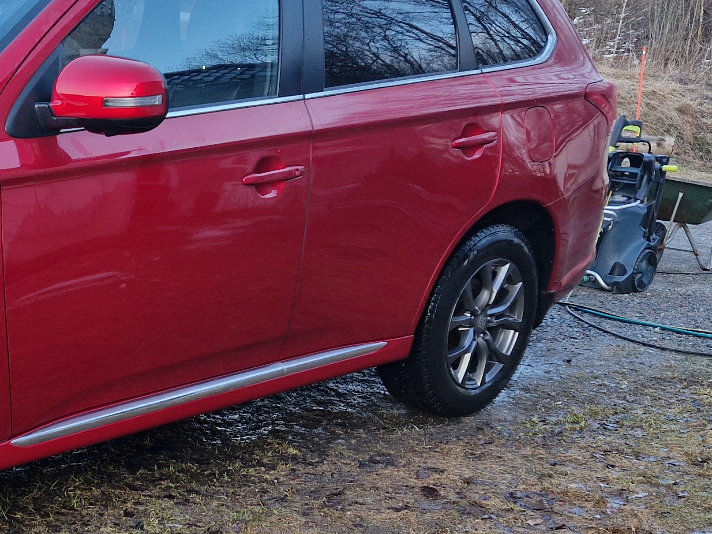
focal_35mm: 57
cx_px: 12
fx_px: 1173
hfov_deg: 31.4
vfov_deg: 25.5
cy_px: 366
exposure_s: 1/180
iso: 200
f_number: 1.8
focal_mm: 5.4
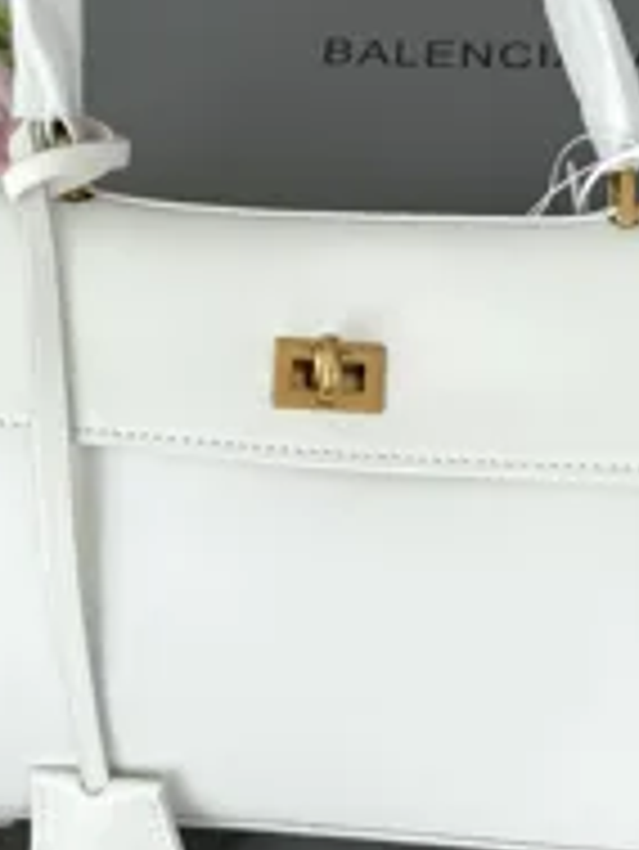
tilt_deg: -53.0
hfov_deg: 24.1
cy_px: 427
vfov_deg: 31.7
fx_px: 1500
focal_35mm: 61
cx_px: 328
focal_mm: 6.76
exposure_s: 1/685
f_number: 1.78
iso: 80
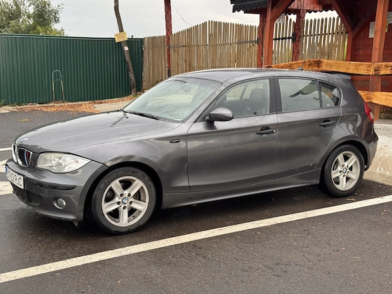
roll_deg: -2.1
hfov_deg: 38.9
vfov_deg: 29.7
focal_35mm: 49
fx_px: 555
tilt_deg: -4.6
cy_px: 145
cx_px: 193
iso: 64
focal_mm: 6.76
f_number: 1.78
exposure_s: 1/134
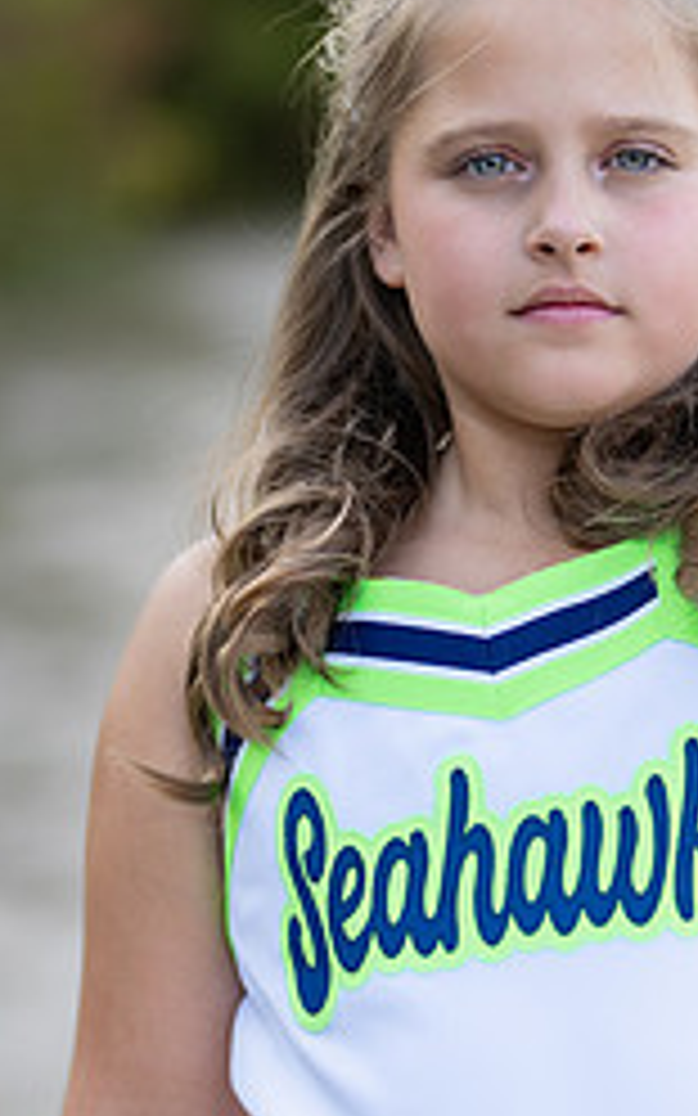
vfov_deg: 13.9
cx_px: 566
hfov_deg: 8.7
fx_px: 4596
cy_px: 555
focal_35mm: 151
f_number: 1.2
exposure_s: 1/1000
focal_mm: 50
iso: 100
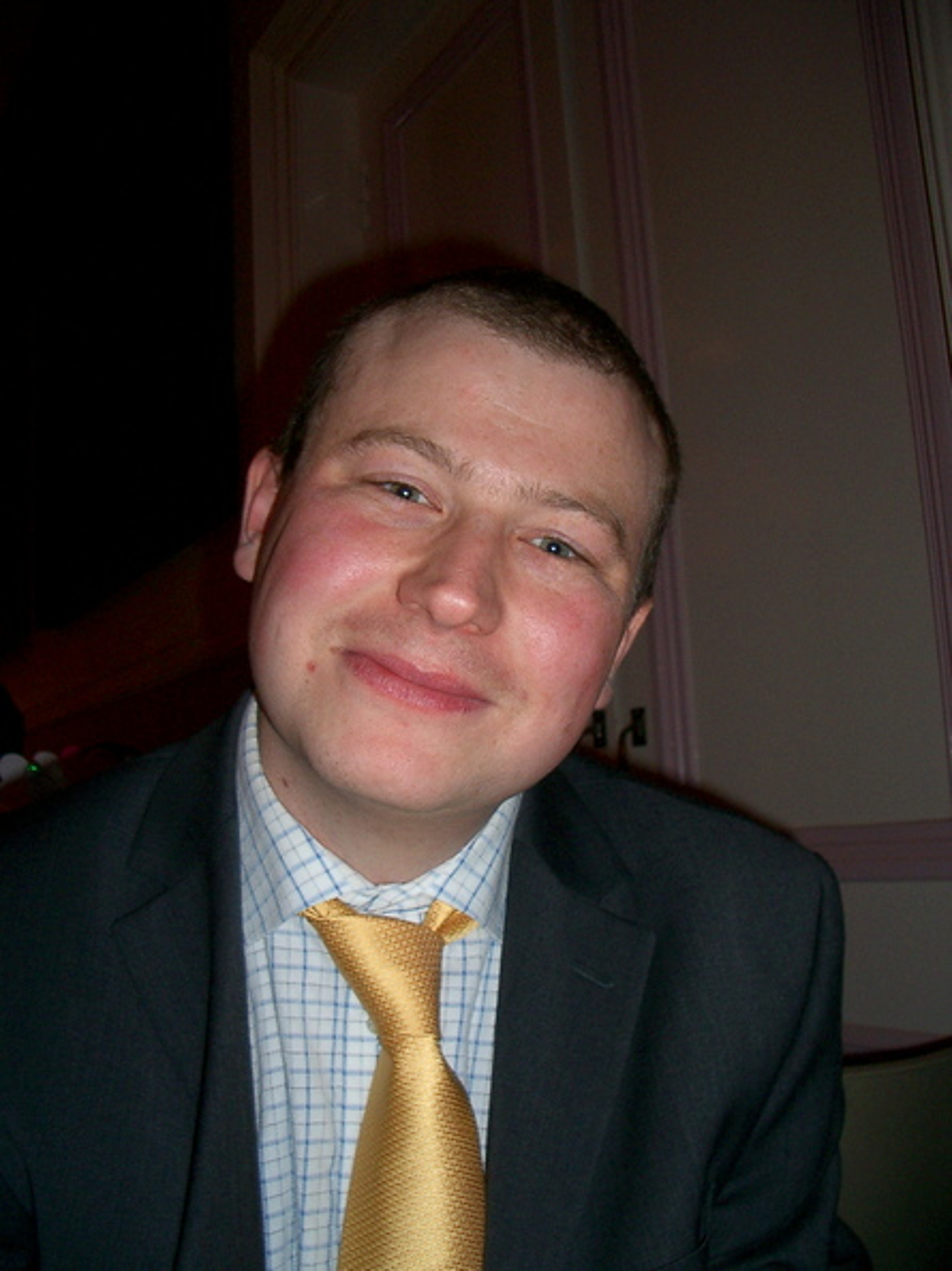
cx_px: 476
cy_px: 636
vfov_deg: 52.6
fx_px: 1284
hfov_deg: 40.7
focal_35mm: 35
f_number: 2.6
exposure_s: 1/40
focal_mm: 5.8
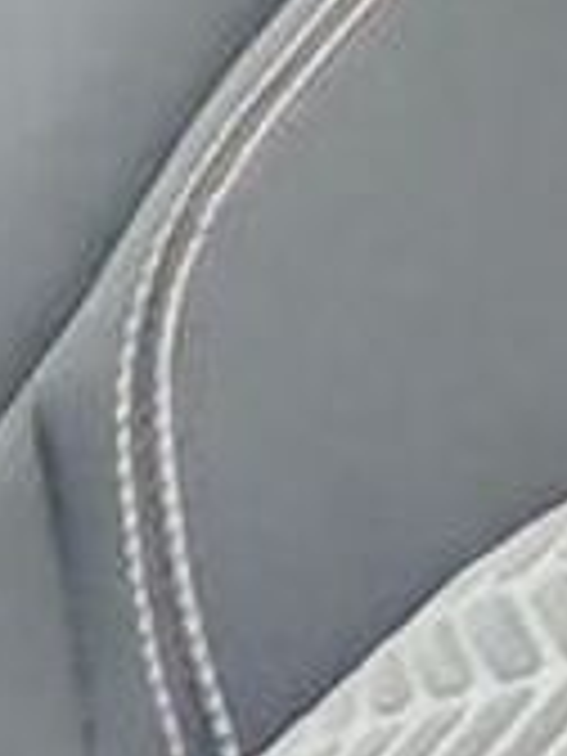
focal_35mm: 198
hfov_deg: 6.7
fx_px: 4324
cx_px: -1233
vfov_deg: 9.4
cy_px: 1465
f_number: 2
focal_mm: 1.82
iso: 320
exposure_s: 1/25
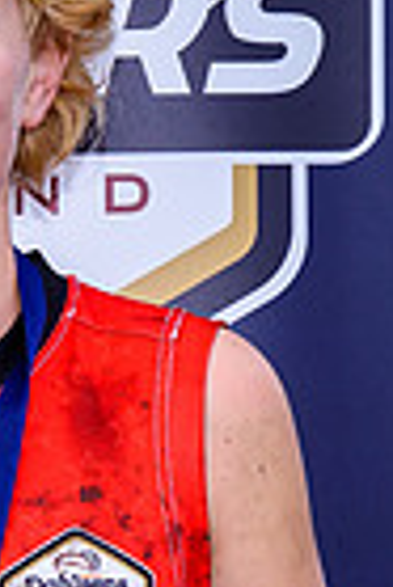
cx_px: -112
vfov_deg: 6.0
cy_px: 689
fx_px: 5586
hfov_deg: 4.0
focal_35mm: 342
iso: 125
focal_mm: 42
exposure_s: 1/160
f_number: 5.6
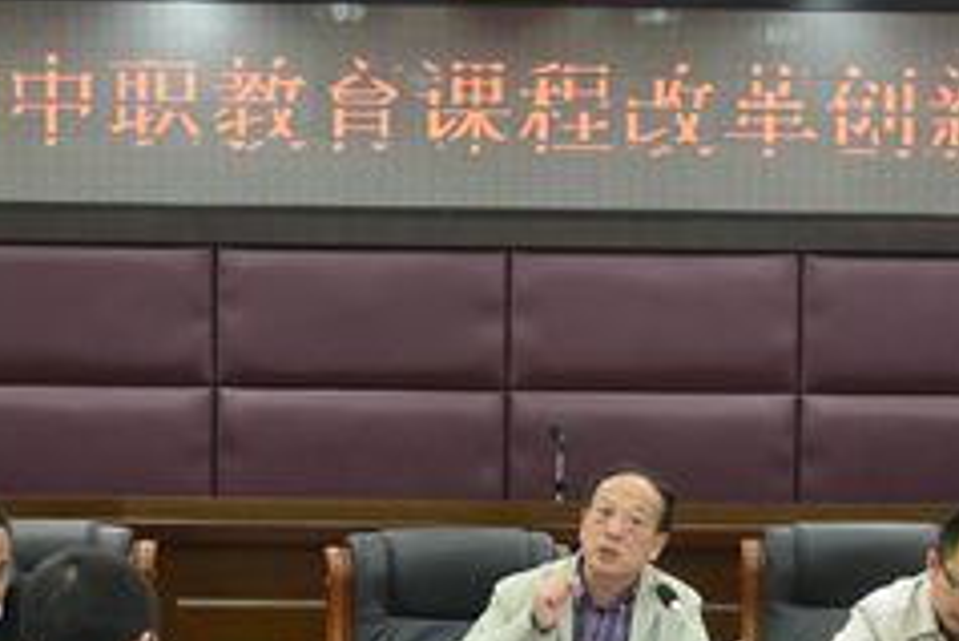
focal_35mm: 105
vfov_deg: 13.0
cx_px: 508
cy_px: 560
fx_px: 2799
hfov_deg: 19.4
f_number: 4
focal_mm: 50
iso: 800
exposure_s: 1/60
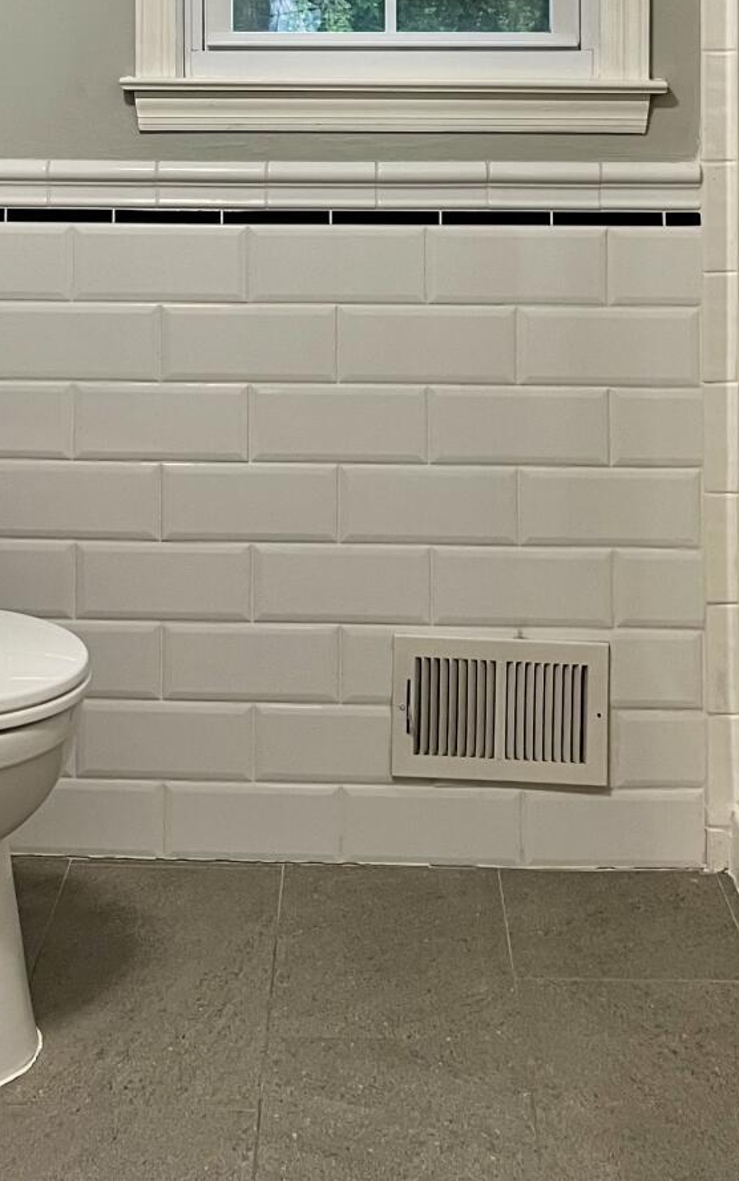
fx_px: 1997
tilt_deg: -0.6
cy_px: 12
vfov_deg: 30.7
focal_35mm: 62
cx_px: 287
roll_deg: +0.4
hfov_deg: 20.9
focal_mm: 5.7
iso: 100
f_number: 1.5
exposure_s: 1/60
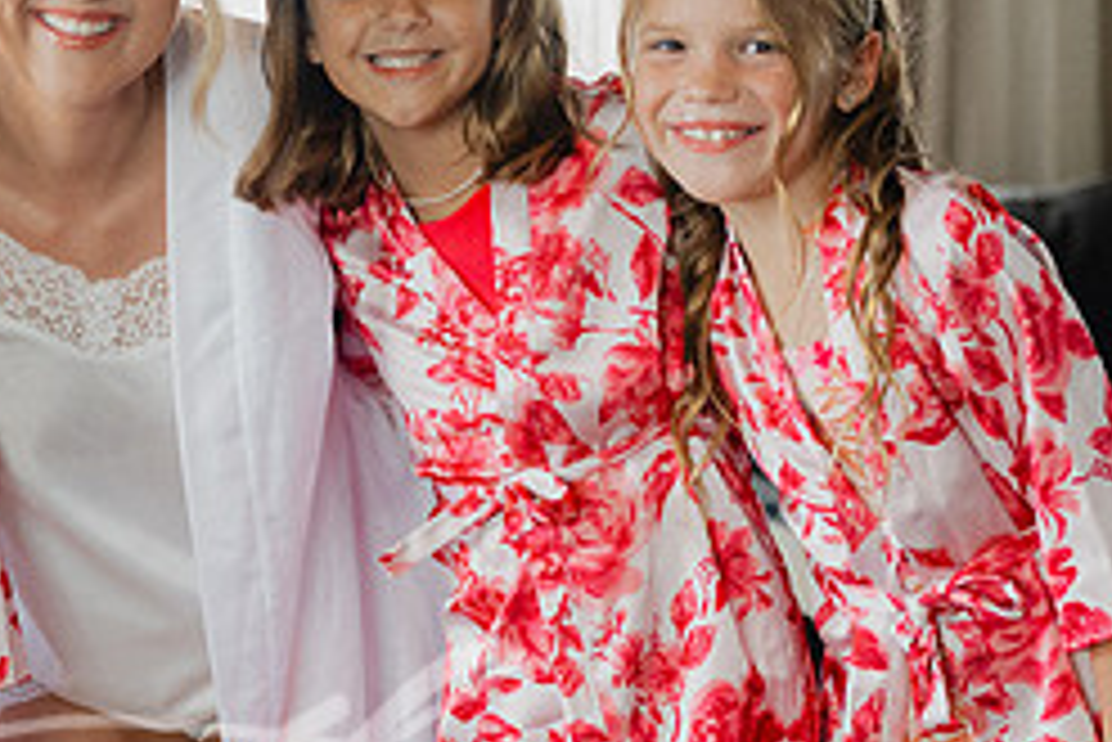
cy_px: 384
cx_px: 261
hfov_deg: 15.2
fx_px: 4141
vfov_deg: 10.2
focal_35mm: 134
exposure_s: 1/320
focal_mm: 57
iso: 1400
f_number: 2.8
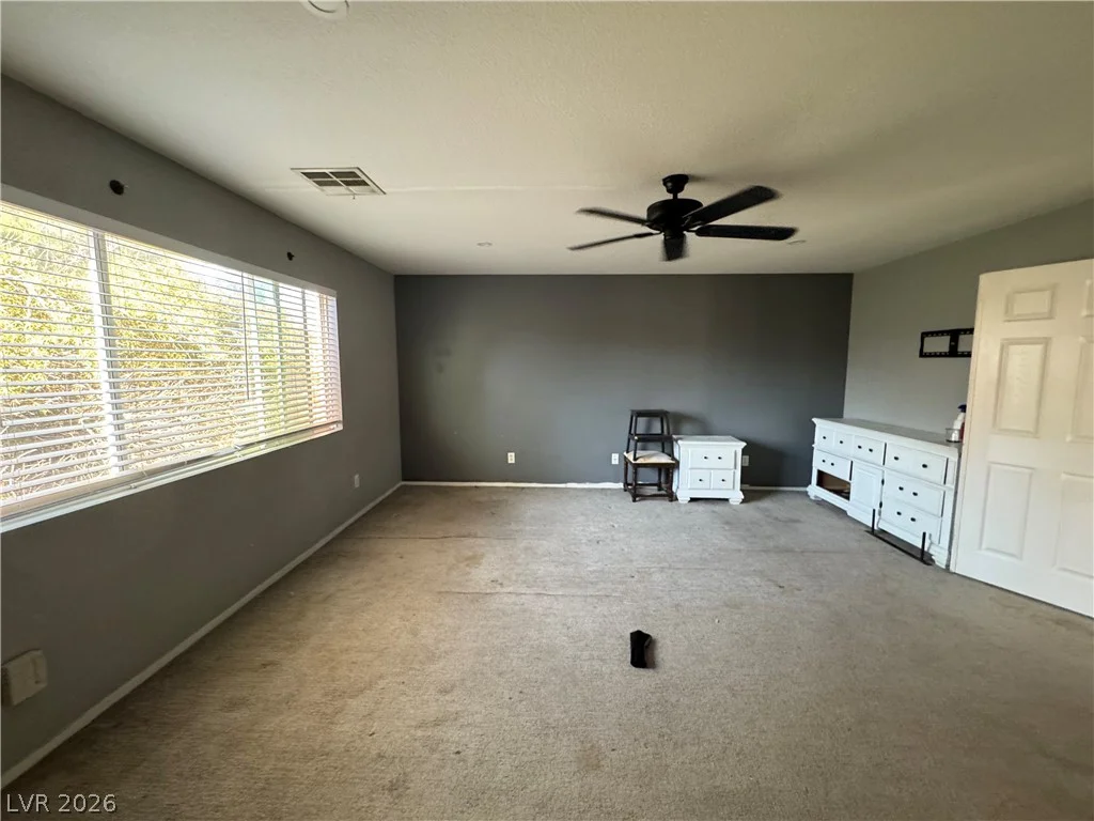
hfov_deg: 102.1
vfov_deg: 85.7
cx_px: 547
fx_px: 442
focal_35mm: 14
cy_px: 410
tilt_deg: -1.0
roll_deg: -1.9
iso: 400
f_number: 2.2
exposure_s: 1/60
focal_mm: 2.22
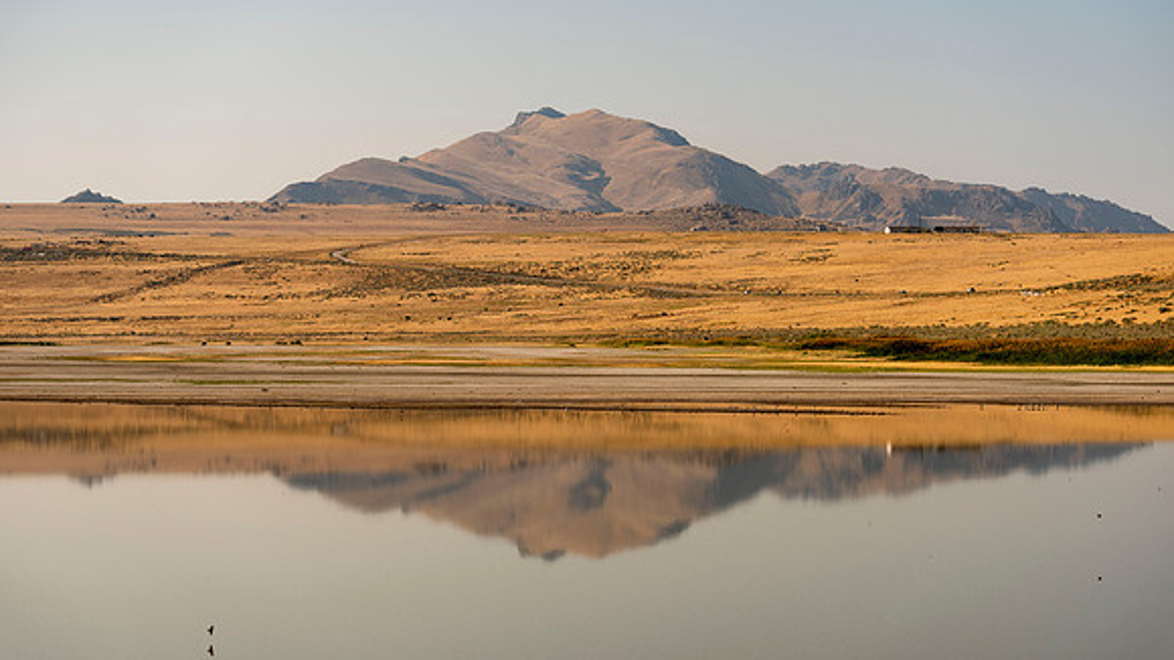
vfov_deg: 11.0
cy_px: 297
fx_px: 3424
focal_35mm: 110
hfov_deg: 19.5
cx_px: 587
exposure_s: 1/1250
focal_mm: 105
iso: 100
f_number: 4
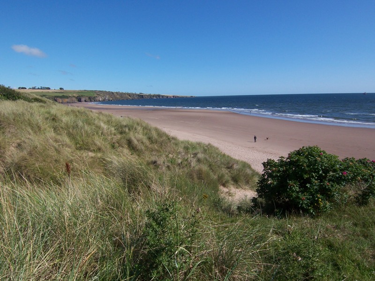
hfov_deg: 73.9
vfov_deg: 58.9
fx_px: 249
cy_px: 140
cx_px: 188
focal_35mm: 23
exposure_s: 1/400
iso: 64
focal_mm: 3.8
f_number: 5.6
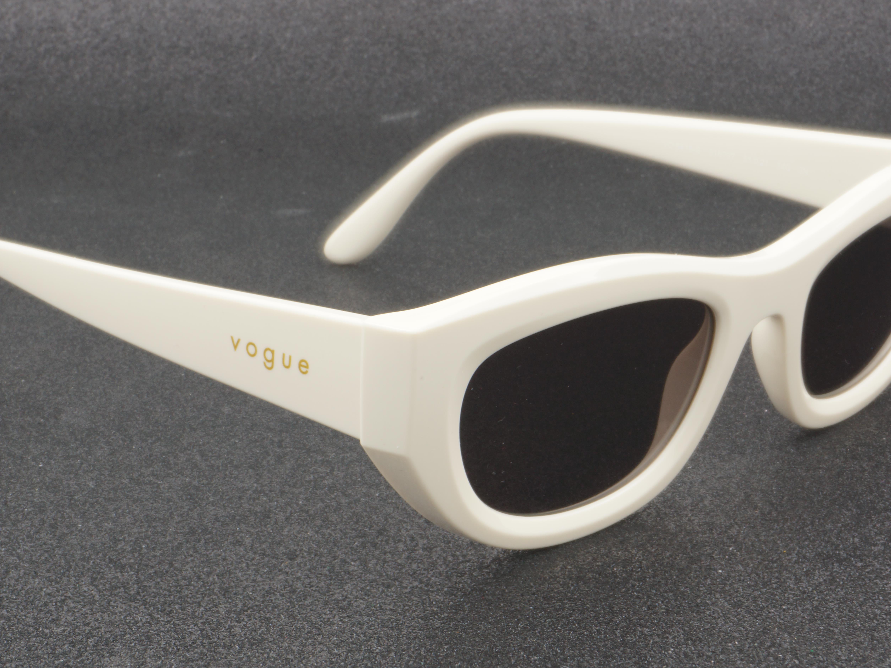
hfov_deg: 22.8
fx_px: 2214
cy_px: 350
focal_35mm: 86
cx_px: 455
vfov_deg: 17.2
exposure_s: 1.3
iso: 100
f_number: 32
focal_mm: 50
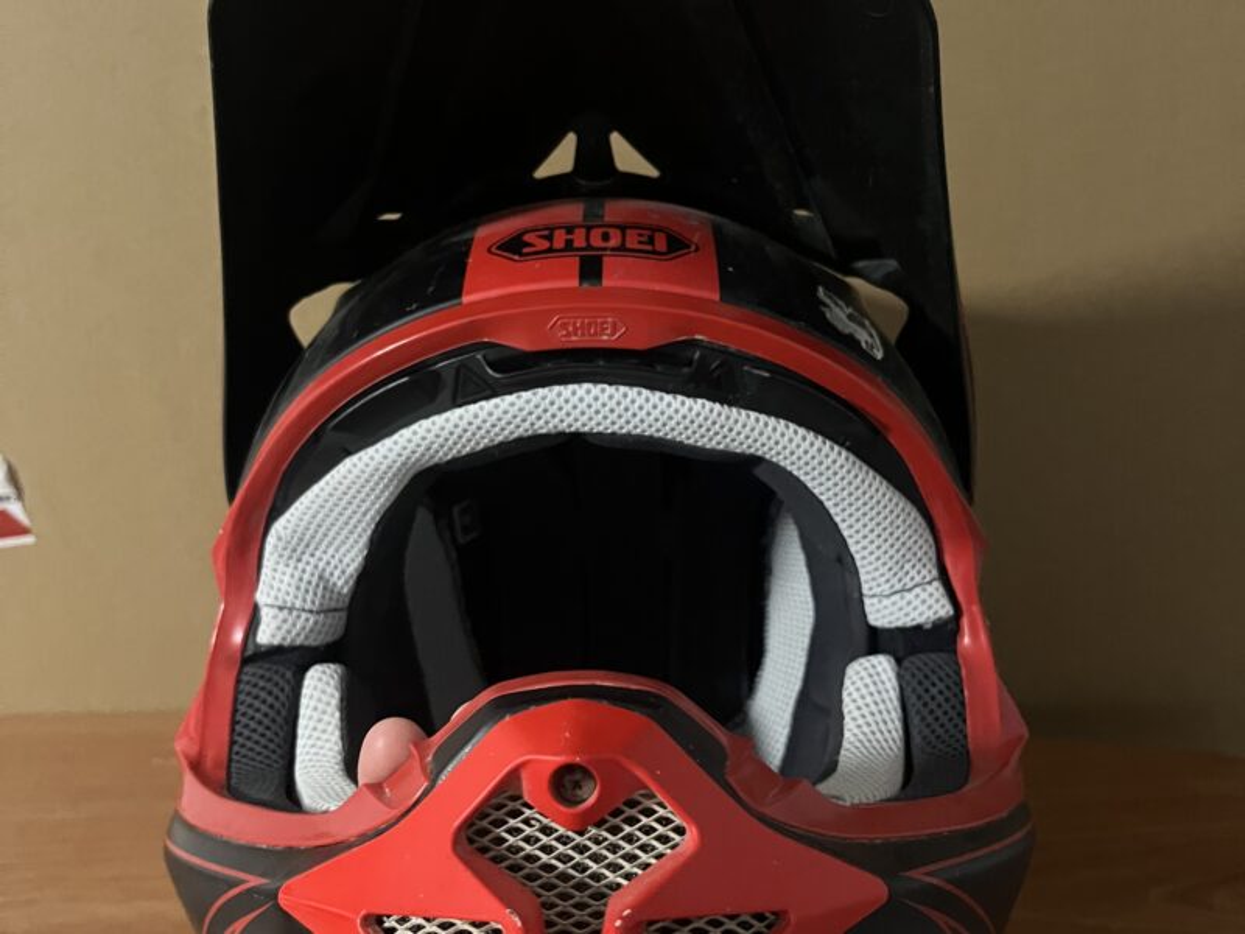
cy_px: 467
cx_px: 622
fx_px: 935
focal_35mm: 26
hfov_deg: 67.3
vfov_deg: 53.1
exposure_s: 1/30
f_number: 1.6
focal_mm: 5.1
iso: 1000
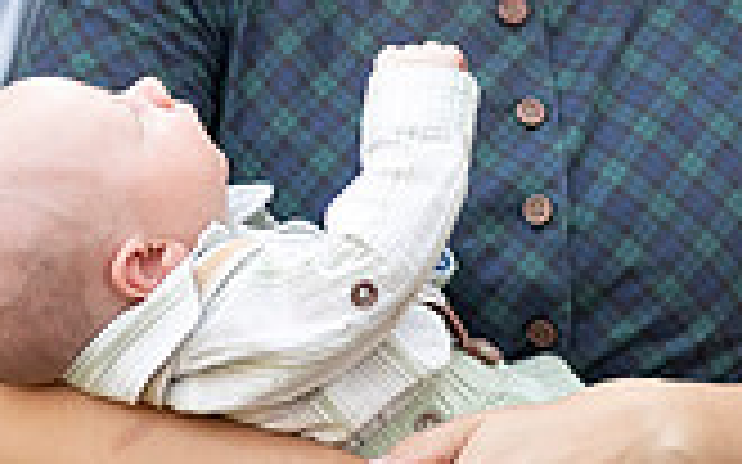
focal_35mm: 322
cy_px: -15
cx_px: 134
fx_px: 6509
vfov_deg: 4.1
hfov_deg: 6.5
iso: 640
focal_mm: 85
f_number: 2.5
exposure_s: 1/640
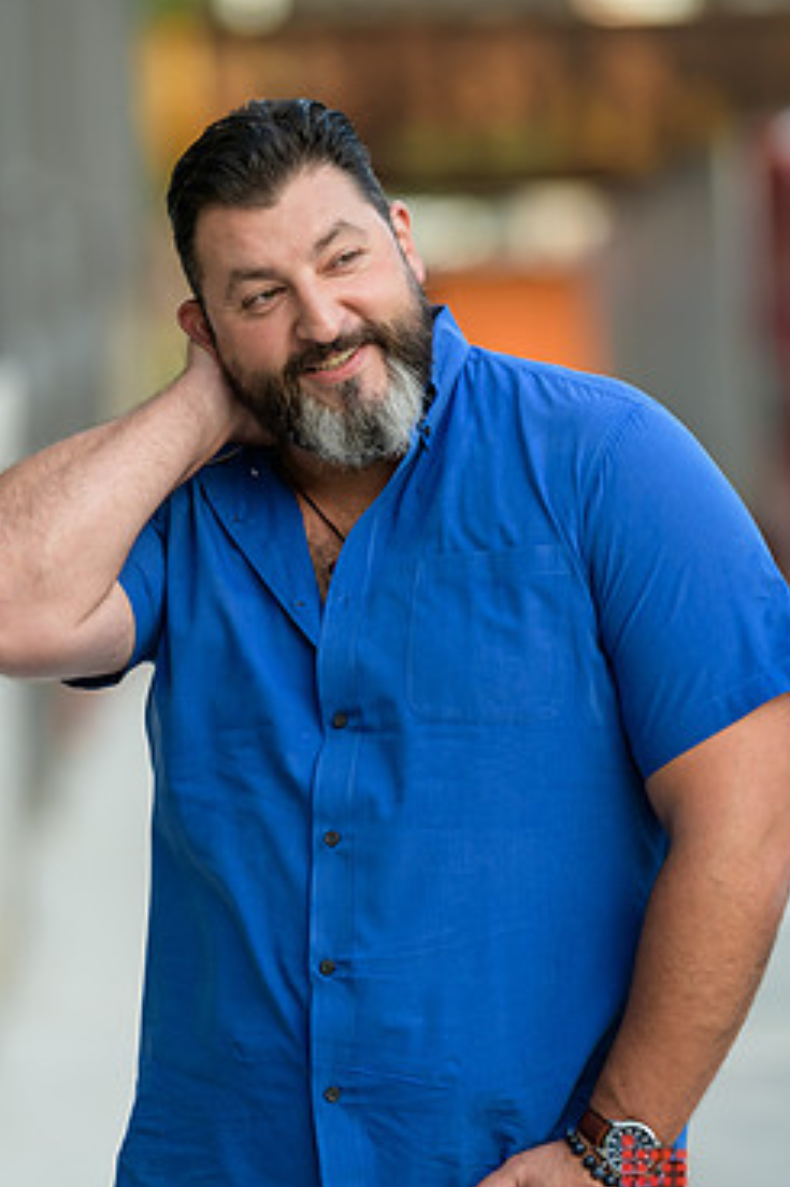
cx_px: 364
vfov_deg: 12.5
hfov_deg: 8.3
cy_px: 574
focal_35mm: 165
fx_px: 5436
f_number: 2
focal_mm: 135
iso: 200
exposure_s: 1/250
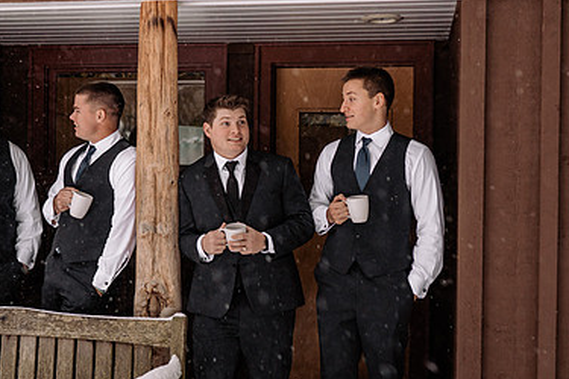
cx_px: 236
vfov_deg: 22.3
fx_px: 964
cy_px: 191
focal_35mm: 61
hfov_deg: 32.8
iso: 250
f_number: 2.2
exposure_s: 1/200
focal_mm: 35
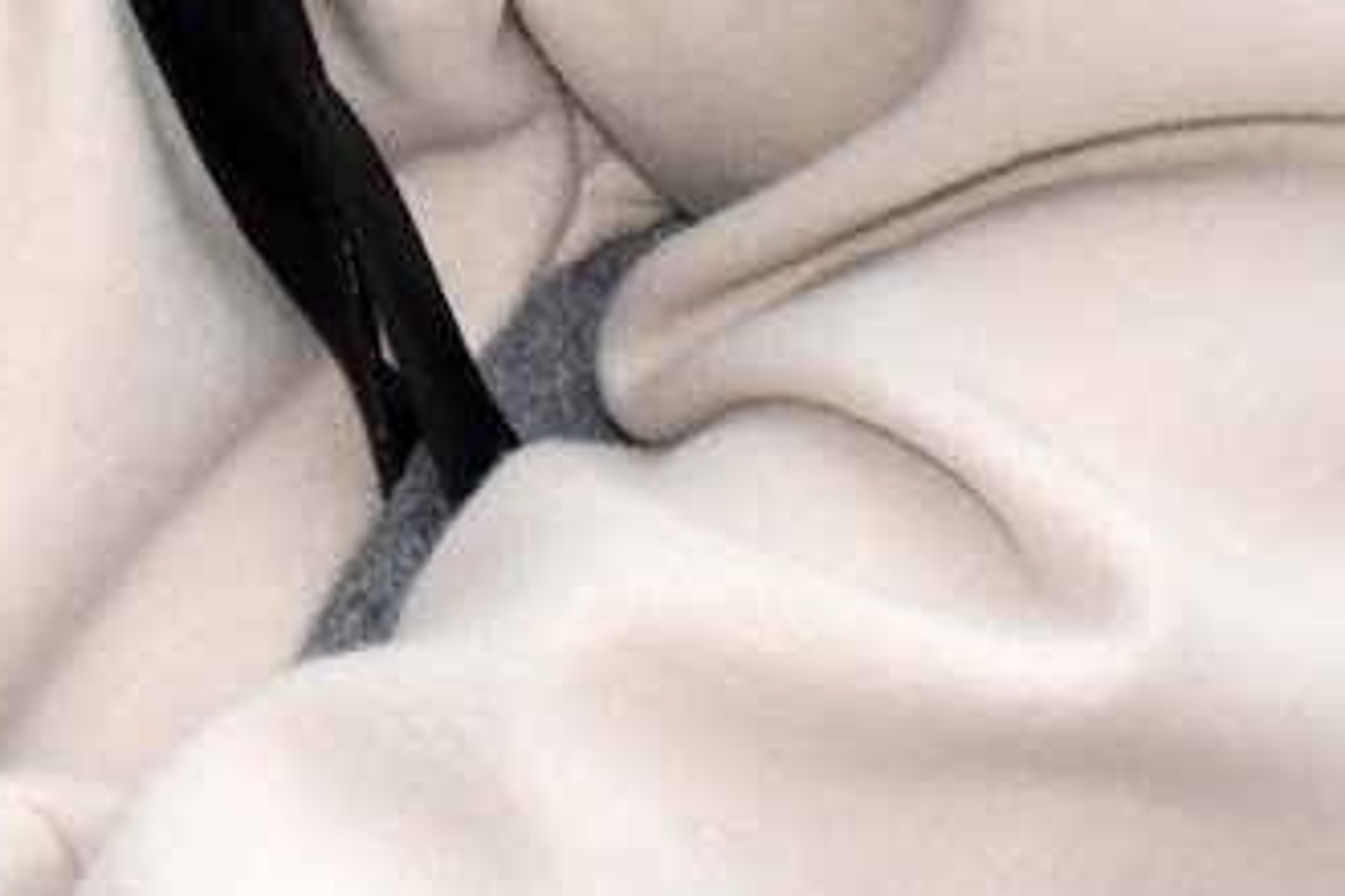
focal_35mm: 578
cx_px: -1883
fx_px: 21593
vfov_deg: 2.4
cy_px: -1228
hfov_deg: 3.5
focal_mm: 62
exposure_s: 1/1600
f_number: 5
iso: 1000
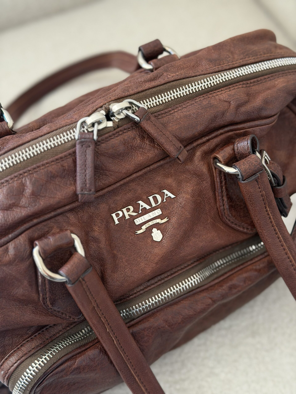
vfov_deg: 39.7
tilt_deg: -59.4
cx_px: 148
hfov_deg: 30.3
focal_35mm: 48
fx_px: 547
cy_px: 197
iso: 125
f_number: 1.78
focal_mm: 6.76
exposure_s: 1/60
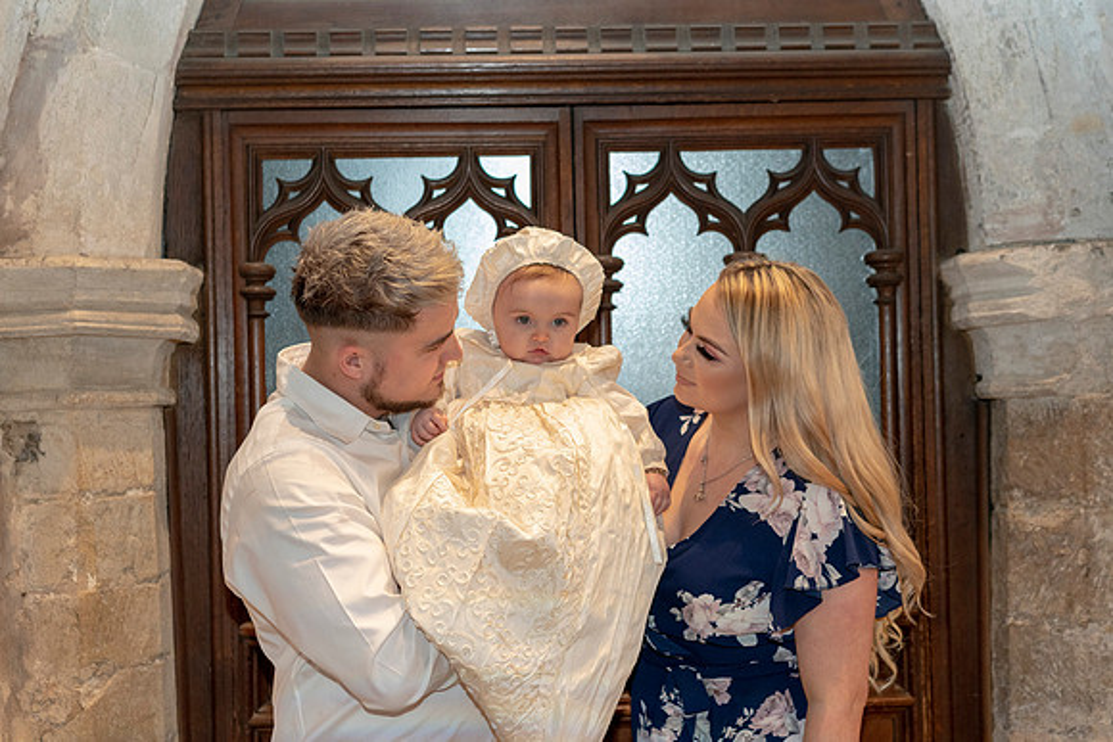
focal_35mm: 55
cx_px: 556
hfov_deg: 36.2
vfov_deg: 24.6
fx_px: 1701
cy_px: 371
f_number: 4
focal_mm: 55
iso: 3200
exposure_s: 1/160
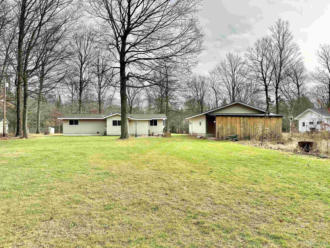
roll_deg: +0.6
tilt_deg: +0.7
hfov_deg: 71.6
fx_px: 229
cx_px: 165
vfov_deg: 56.8
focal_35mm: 24
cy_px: 124
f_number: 1.78
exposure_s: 1/2410
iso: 80
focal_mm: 6.86
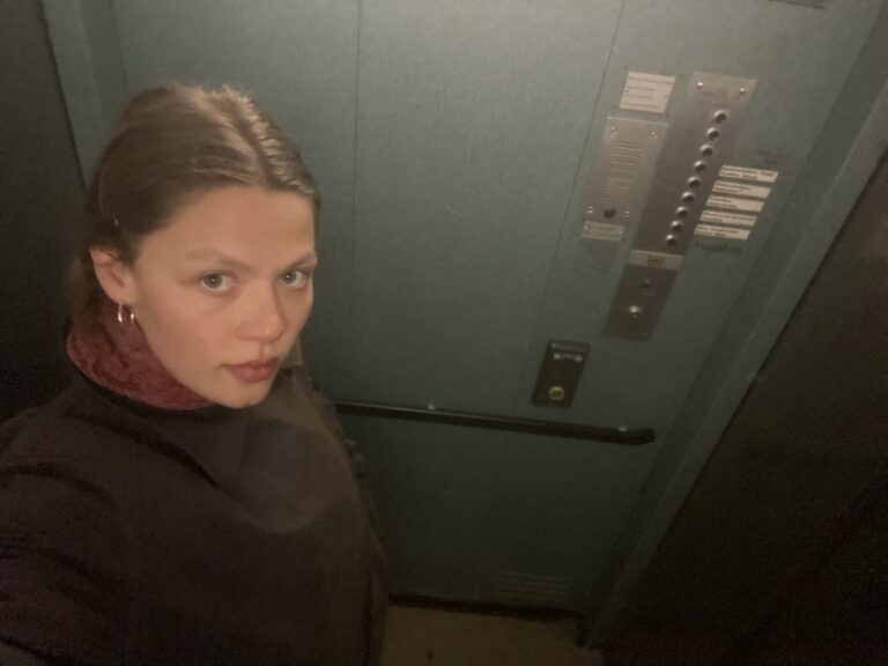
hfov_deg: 73.9
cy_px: 333
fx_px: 590
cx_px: 444
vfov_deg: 58.9
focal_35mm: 23
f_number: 2.2
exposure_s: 1/17
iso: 1250
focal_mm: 2.71
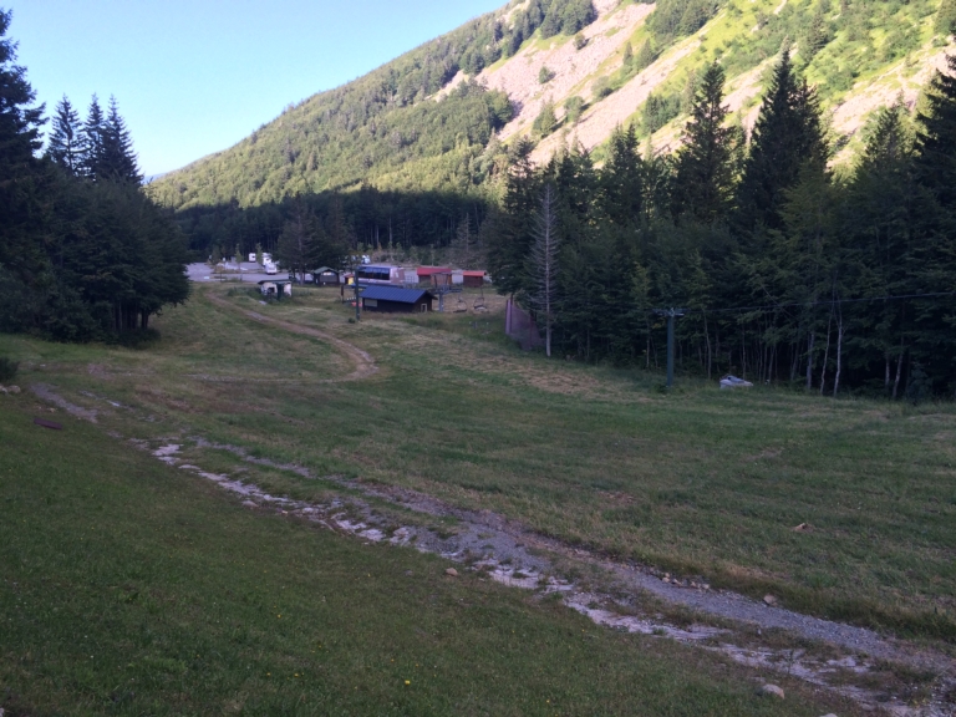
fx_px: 829
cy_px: 358
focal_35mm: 30
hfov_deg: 60.0
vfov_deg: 46.8
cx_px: 478
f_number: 2.2
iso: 32
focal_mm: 4.12
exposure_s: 1/354
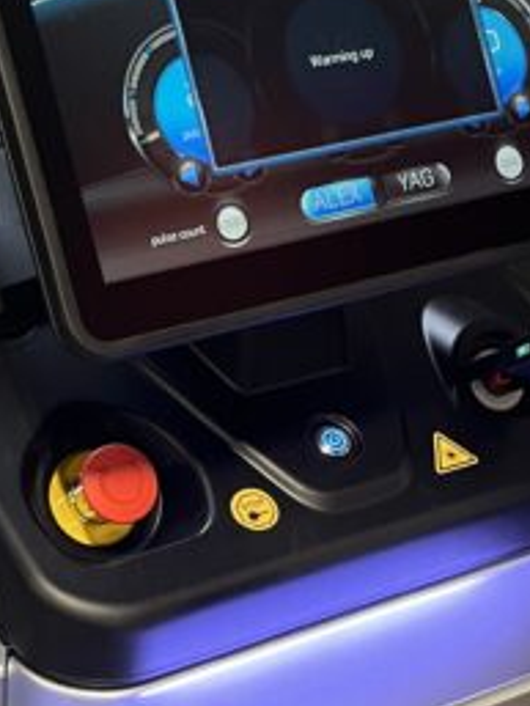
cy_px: 489
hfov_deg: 18.0
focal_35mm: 81
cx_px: 91
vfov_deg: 24.0
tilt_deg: -34.9
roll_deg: -2.2
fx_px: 1652
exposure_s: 1/60
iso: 320
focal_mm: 5.1
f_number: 1.6
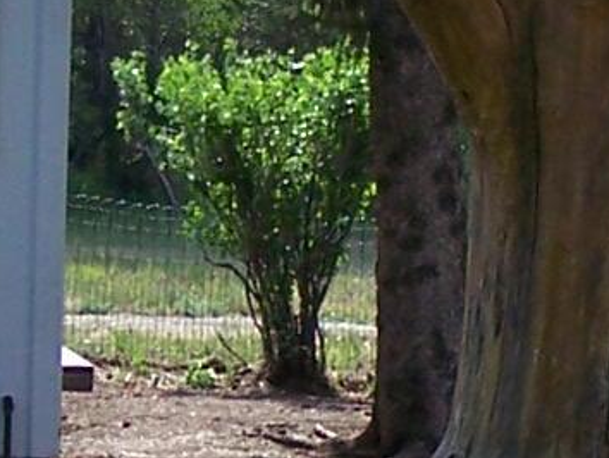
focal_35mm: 278
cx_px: 435
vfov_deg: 5.3
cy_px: 396
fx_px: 4894
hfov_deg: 7.1
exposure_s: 1/320
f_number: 2.8
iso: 64
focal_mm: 6.3
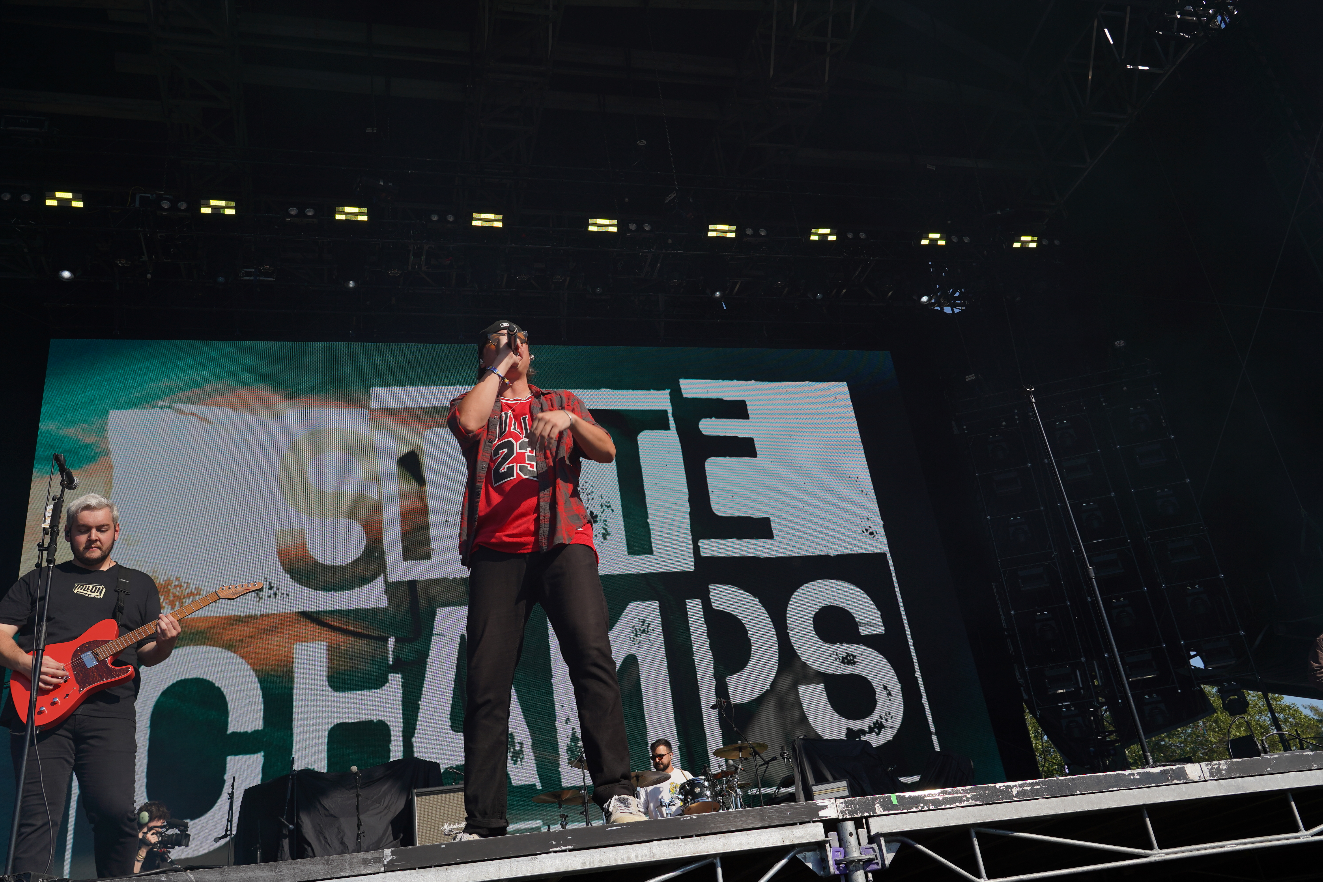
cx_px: 662
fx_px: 1102
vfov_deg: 43.6
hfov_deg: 61.9
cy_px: 441
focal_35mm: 30
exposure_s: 1/500
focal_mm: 30
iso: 100
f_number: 8
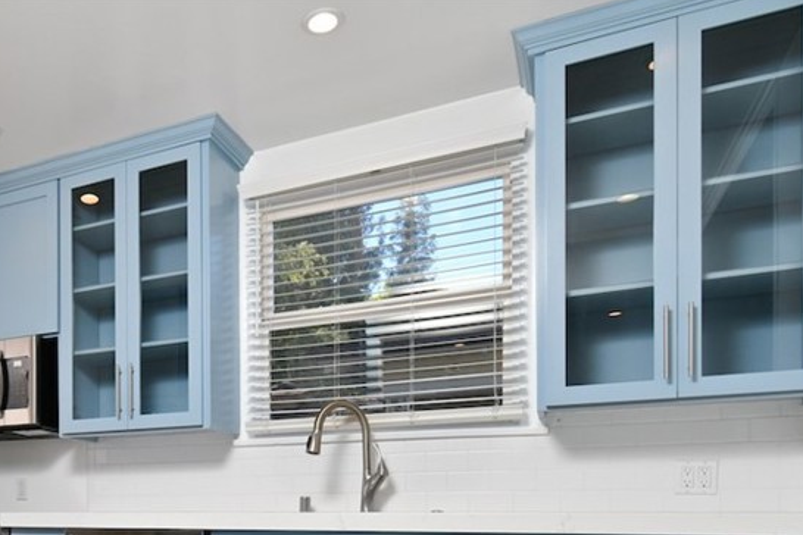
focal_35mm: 30
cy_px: 498
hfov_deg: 57.0
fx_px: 669
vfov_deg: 39.9
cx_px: 151
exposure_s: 1/160
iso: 200
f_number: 7.1
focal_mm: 11
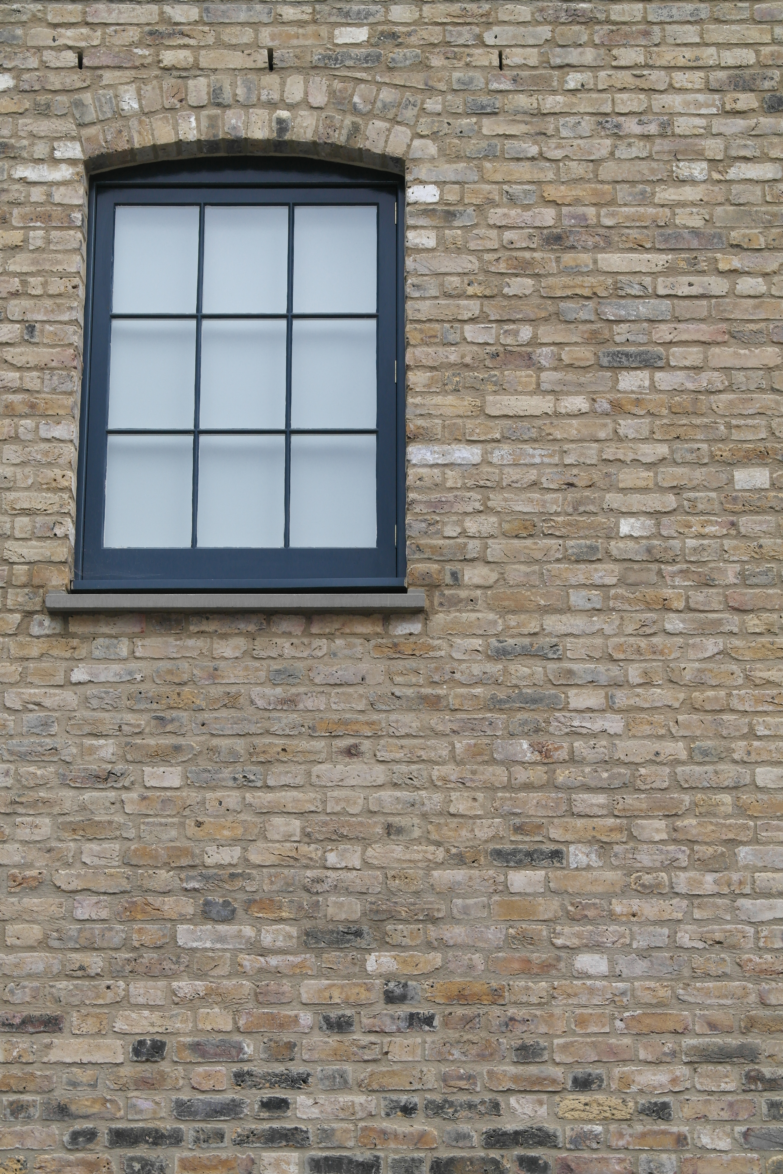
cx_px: 392
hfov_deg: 17.7
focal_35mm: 77
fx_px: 2512
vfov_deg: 26.3
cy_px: 587
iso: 400
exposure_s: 1/160
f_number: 8
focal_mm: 50
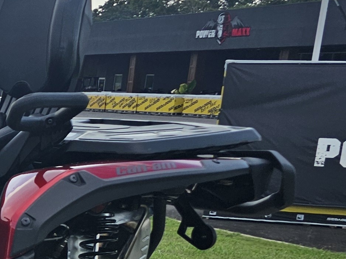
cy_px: 365
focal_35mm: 98
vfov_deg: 14.3
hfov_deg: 16.0
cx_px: -330
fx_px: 979
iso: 10
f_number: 1.7
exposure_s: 1/394
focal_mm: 6.3
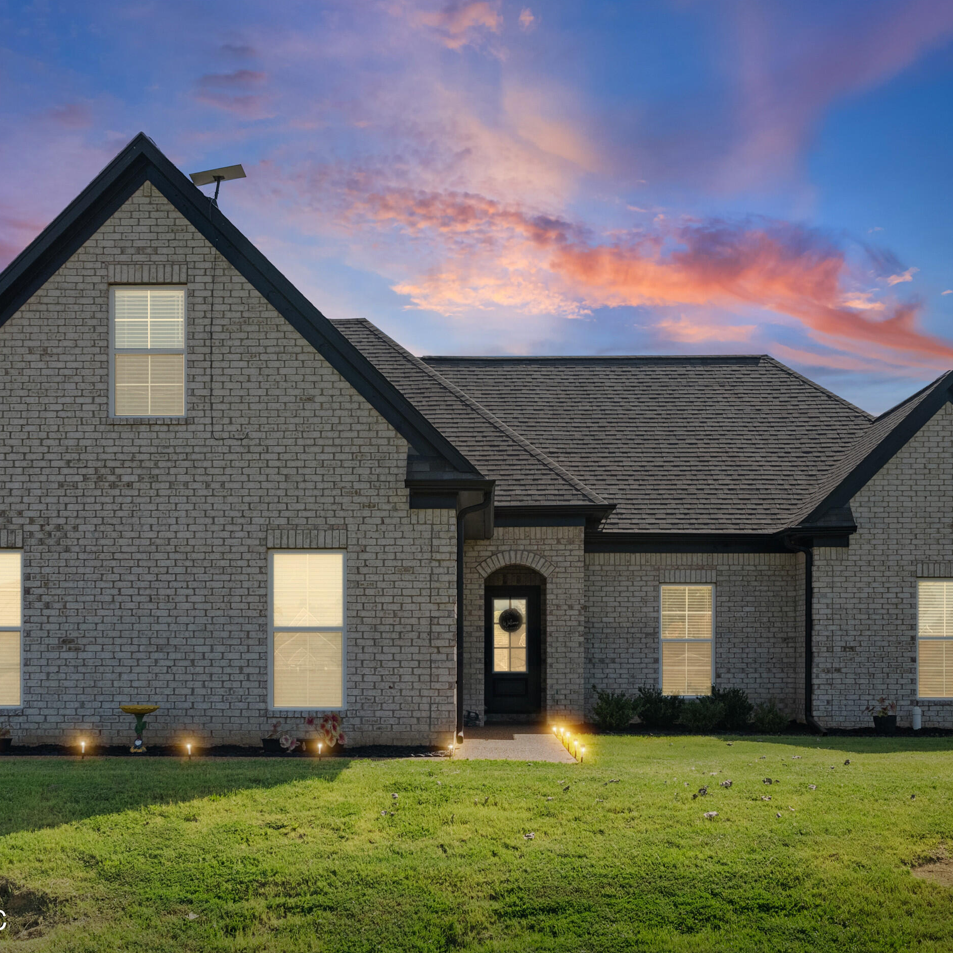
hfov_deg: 39.2
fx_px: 1339
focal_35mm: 43
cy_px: 477
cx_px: 449
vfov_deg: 39.2
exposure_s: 1/320
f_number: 9
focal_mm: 33
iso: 800
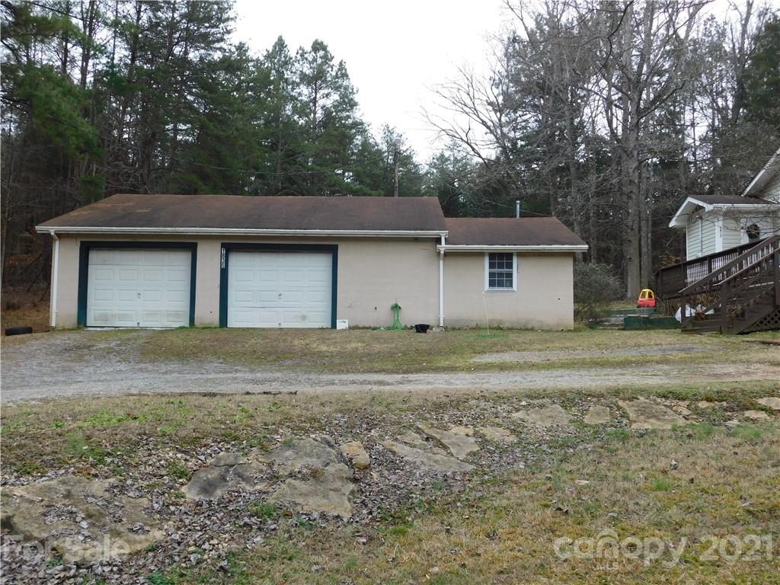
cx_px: 390
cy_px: 292
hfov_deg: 51.4
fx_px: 811
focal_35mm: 36
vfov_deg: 39.7
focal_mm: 6.3
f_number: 3.5
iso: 125
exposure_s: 1/100
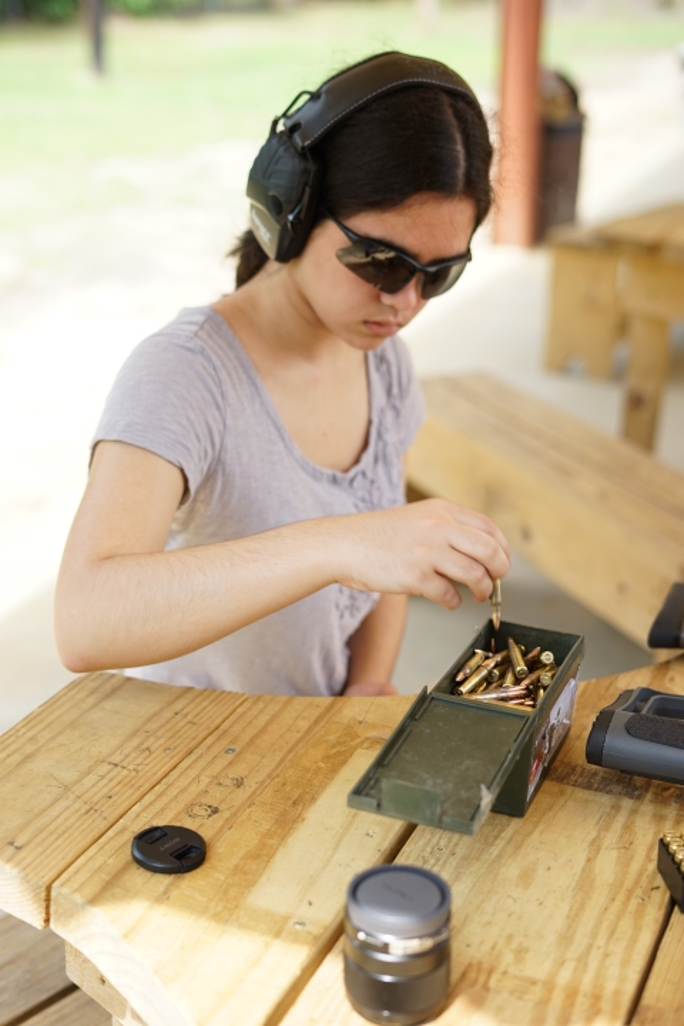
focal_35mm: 50
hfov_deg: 27.0
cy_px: 513
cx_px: 342
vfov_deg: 39.6
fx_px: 1425
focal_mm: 50
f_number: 2.8
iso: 100
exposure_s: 1/200
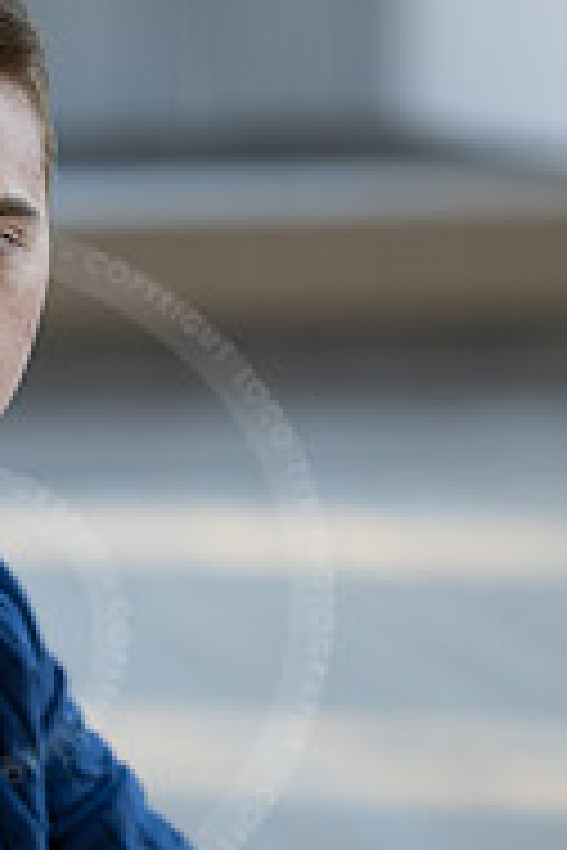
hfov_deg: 6.8
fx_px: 4772
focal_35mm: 202
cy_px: 756
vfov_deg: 10.1
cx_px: 22
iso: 100
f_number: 1.8
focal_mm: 85
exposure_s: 1/160
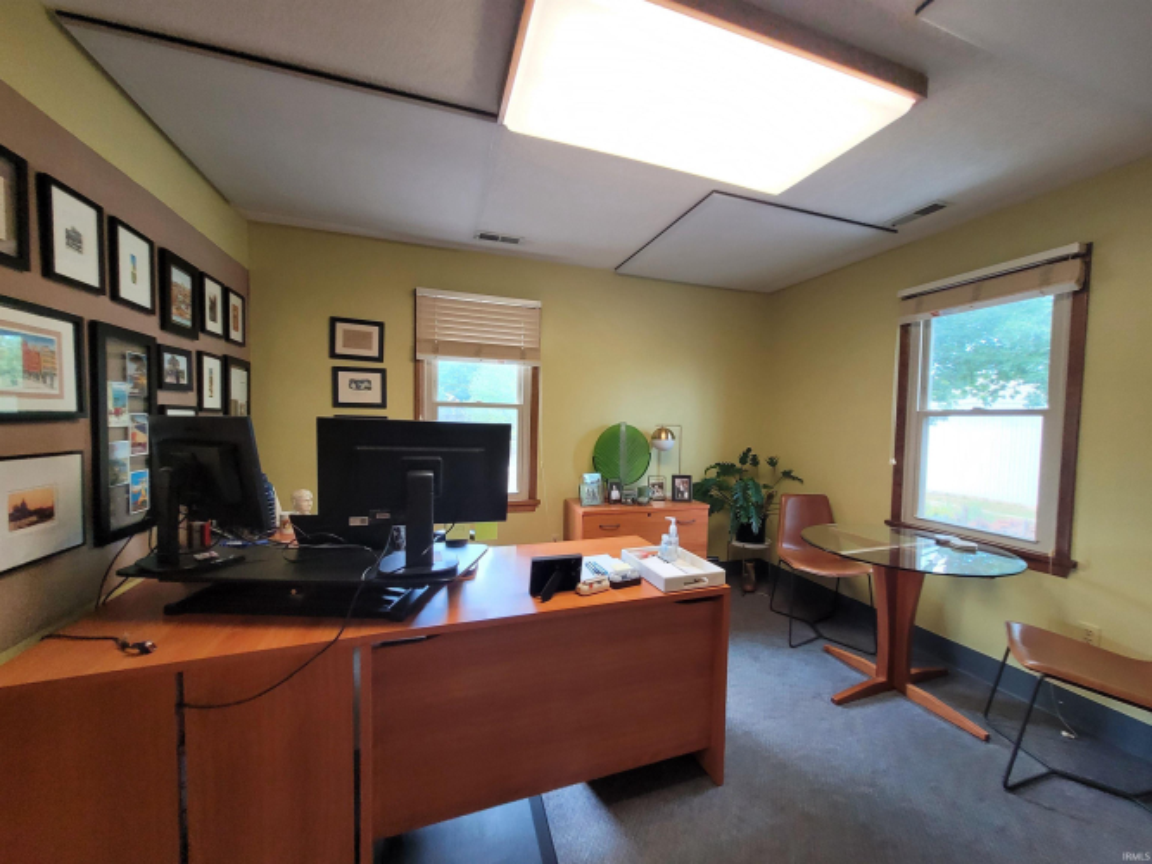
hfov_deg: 106.2
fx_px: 433
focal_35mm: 13
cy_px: 432
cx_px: 576
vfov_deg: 89.9
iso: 125
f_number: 2.2
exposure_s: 1/60
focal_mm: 1.74
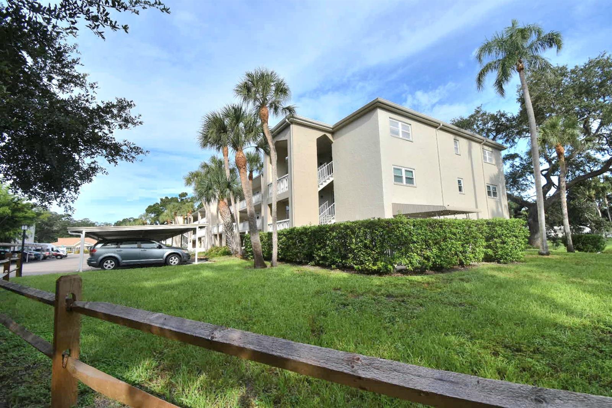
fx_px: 255
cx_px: 306
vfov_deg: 77.3
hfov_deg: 100.4
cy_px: 204
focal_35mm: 15
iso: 200
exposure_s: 1/323
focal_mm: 10
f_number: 9
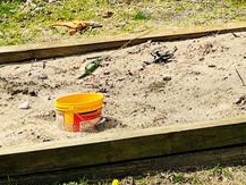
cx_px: 368
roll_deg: +2.0
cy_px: -235
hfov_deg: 15.4
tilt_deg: +2.8
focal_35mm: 118
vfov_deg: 10.9
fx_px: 839
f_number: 1.6
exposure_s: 1/2924
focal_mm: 5.1
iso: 32
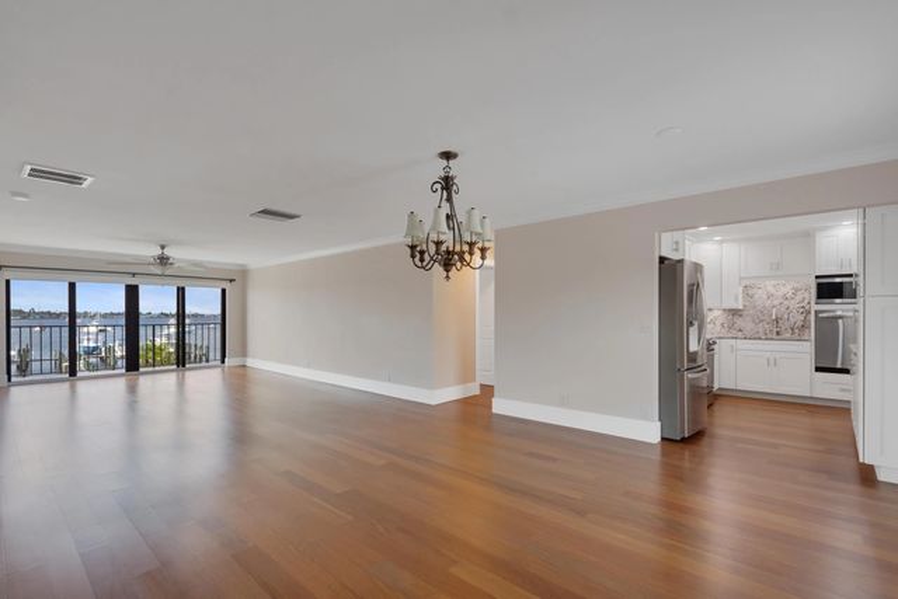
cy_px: 300
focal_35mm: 16
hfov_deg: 95.0
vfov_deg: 72.1
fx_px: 412
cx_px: 449
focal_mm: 11
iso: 320
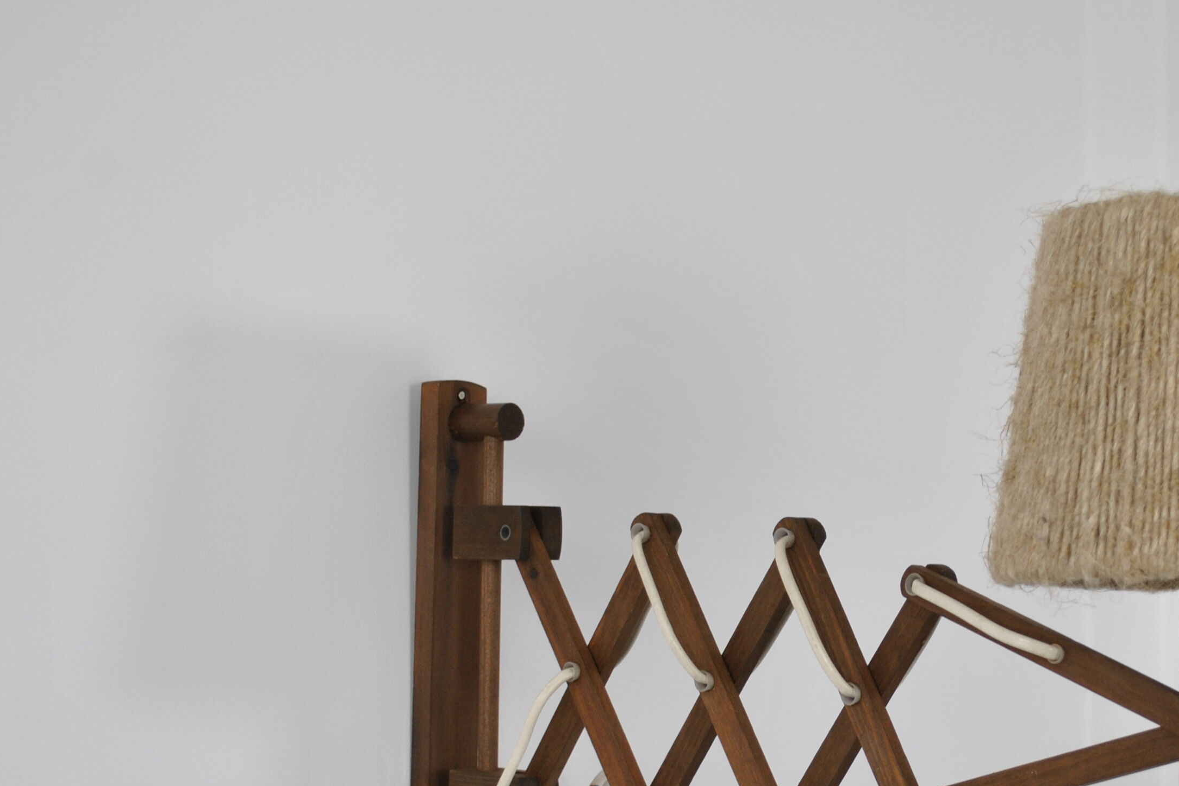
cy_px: 551
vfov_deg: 16.0
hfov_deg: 23.6
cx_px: 903
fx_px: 2784
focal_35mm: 85
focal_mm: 32
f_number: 5
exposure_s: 1/50
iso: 200
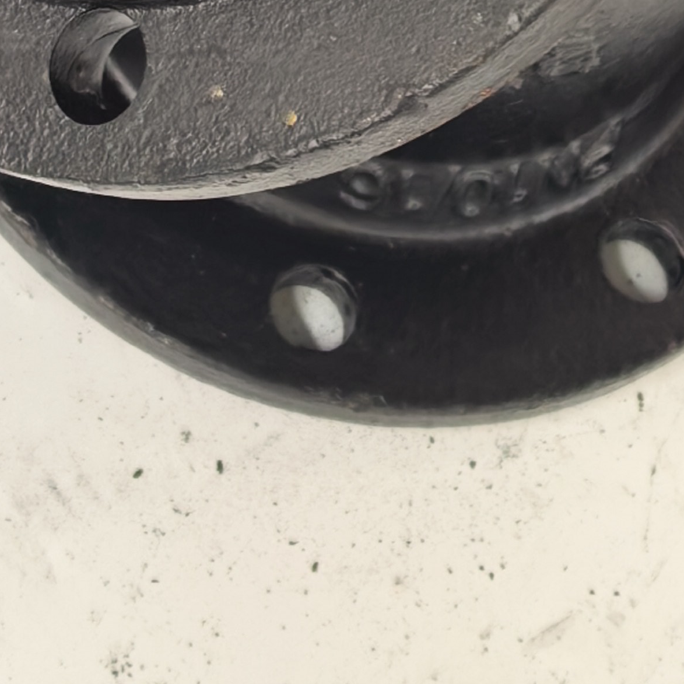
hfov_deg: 12.3
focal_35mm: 142
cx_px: 276
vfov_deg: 11.7
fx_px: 3174
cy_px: -388
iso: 200
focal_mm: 8.5
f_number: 2
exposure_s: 1/50
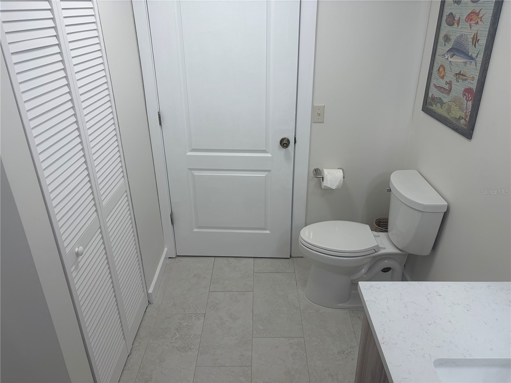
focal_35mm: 26
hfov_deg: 67.3
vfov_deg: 53.1
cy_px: 192
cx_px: 256
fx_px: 384
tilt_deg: -26.2
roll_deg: +0.8
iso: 40
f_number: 1.6
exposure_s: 1/120
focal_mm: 5.96
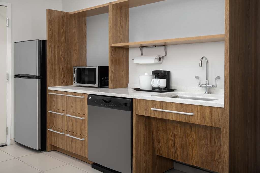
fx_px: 246
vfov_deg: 38.9
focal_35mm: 34
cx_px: 130
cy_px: 86
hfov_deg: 55.8
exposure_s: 1/250
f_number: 11
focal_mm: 34
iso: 400
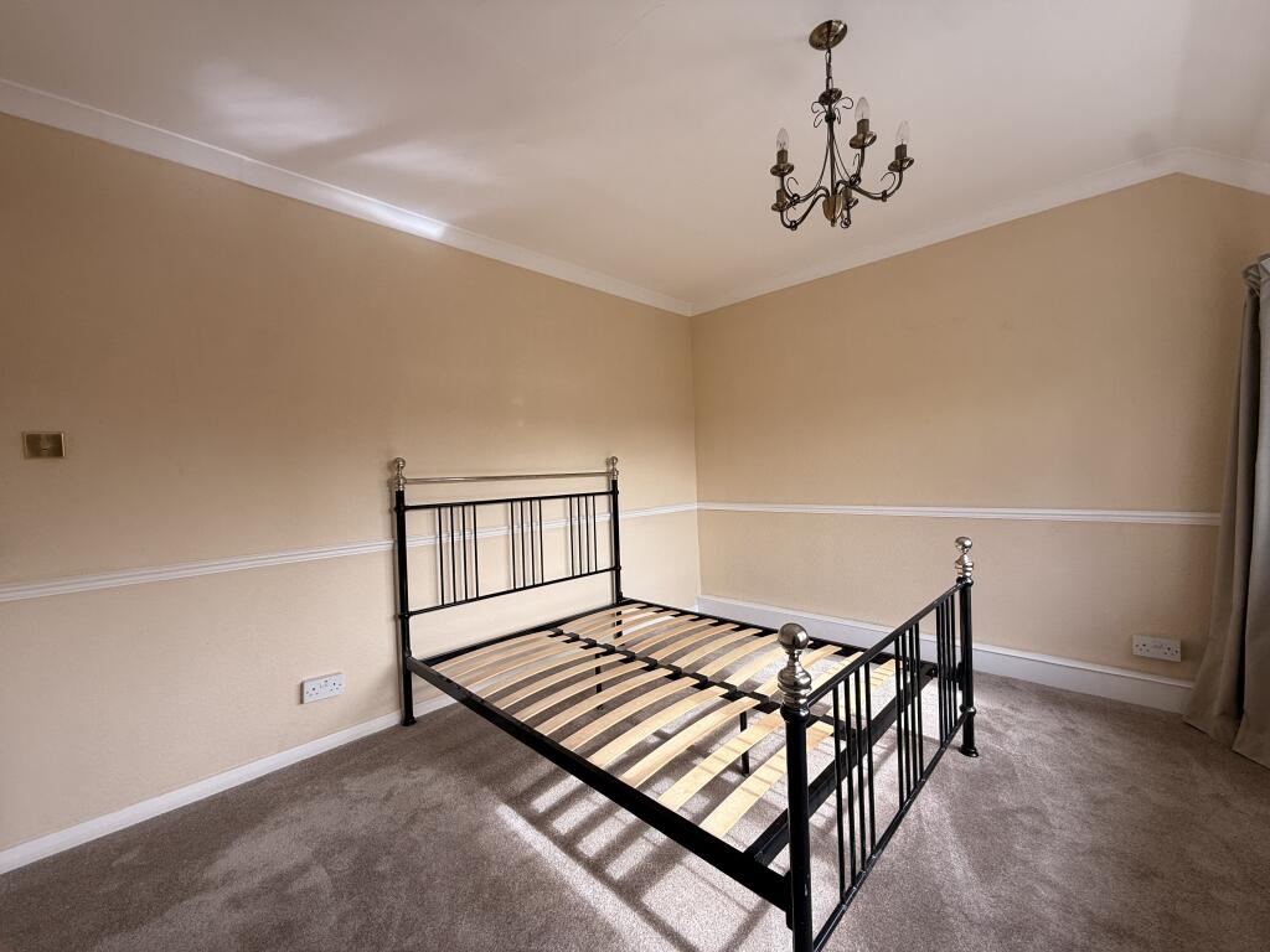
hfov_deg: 102.1
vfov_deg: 85.7
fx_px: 514
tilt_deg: -0.6
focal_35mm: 14
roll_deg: +2.4
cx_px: 635
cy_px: 476
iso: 50
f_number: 2.2
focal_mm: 2.22
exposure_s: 1/247
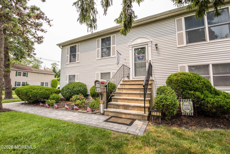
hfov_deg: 100.4
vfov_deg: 77.4
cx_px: 115
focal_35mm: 15
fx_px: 96
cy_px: 77
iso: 400
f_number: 7.1
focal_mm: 15
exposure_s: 1/3200
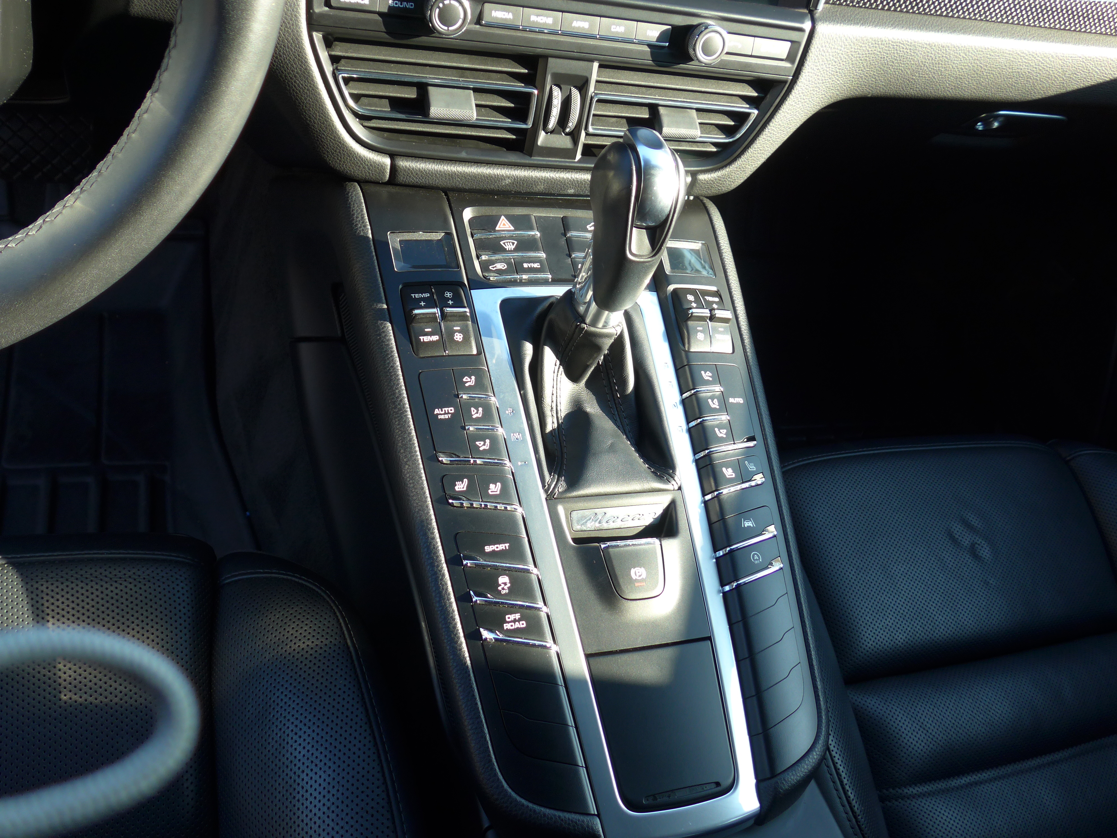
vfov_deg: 48.2
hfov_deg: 61.7
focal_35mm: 29
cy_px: 419
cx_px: 558
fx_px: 936
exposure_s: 1/125
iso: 80
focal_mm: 6
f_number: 2.2
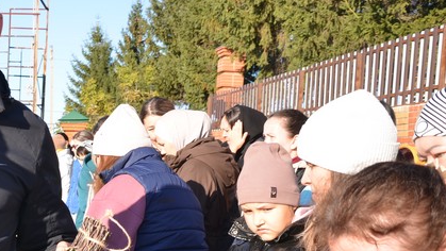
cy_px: 266
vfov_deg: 16.5
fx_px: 841
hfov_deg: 28.1
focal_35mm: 71
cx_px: 11
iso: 100
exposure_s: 1/250
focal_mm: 21
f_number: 5
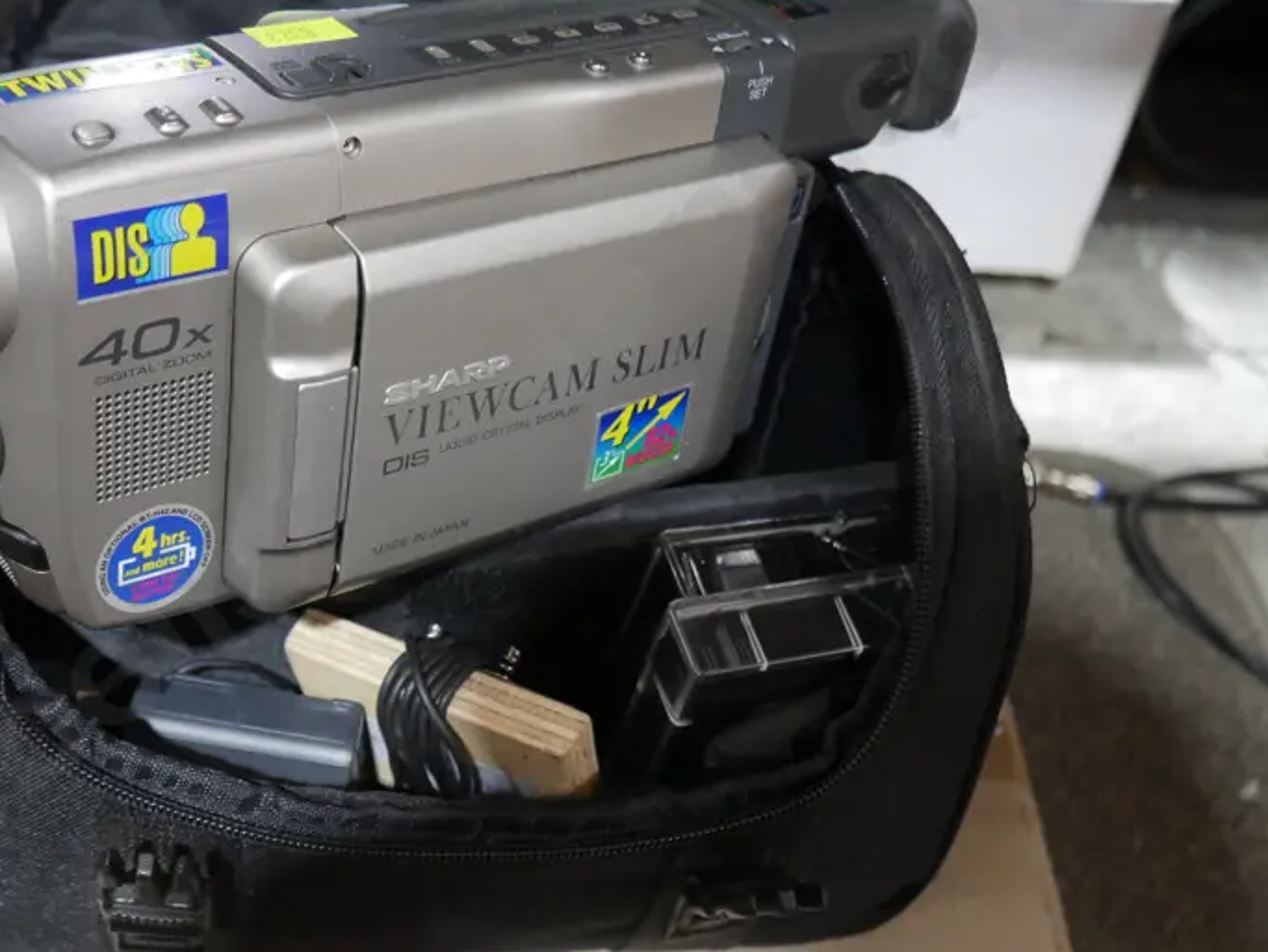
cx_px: 410
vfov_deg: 32.2
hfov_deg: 41.4
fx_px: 1649
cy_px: 457
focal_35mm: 45
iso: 1250
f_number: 3.6
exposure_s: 1/60
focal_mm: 15
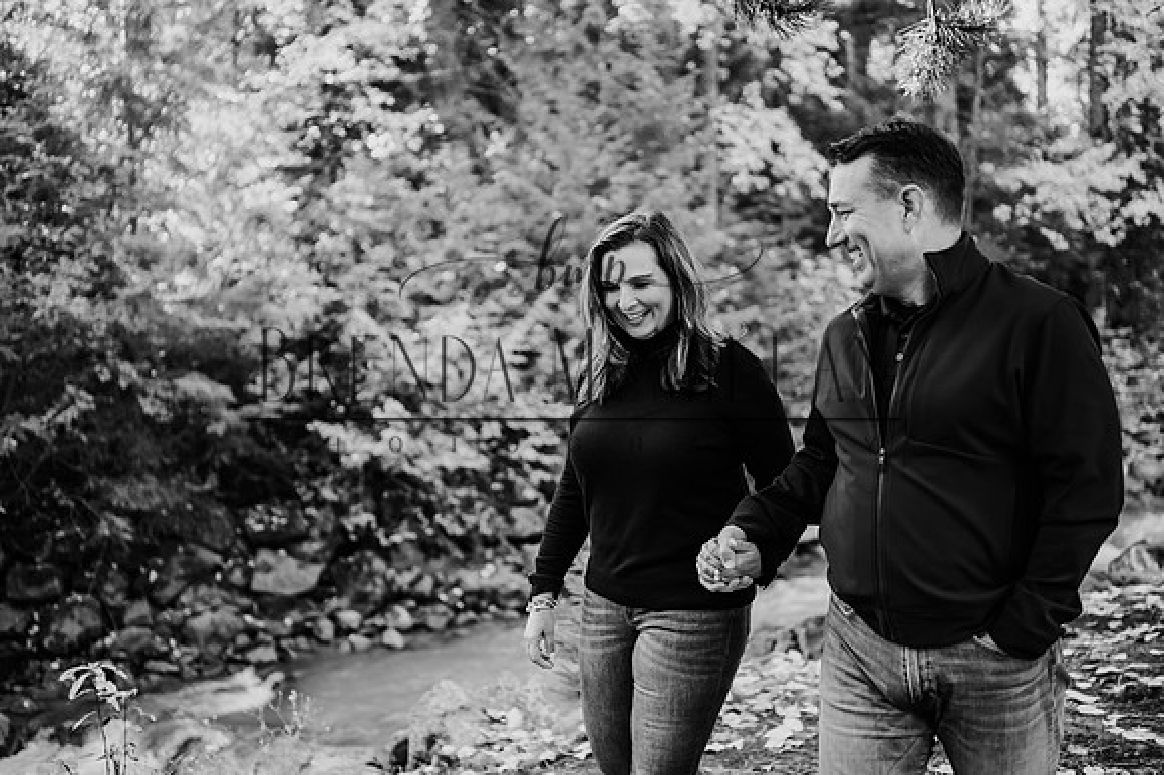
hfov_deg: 54.5
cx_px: 582
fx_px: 1131
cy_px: 388
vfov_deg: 37.8
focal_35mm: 35
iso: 400
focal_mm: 35
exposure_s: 1/500
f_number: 1.8
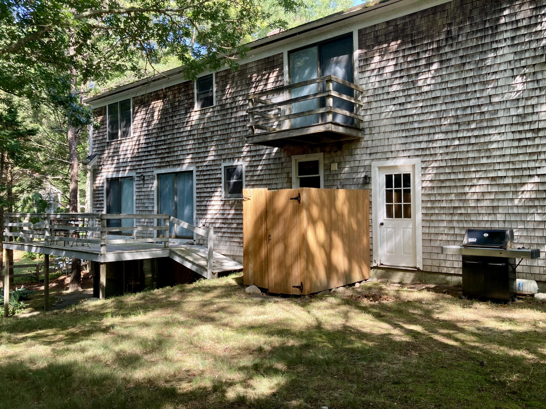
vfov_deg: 49.7
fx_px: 442
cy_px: 204
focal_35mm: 28
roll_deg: -1.0
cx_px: 273
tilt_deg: +2.0
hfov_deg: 63.4
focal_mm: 3.99
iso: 25
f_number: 1.8
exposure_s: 1/121
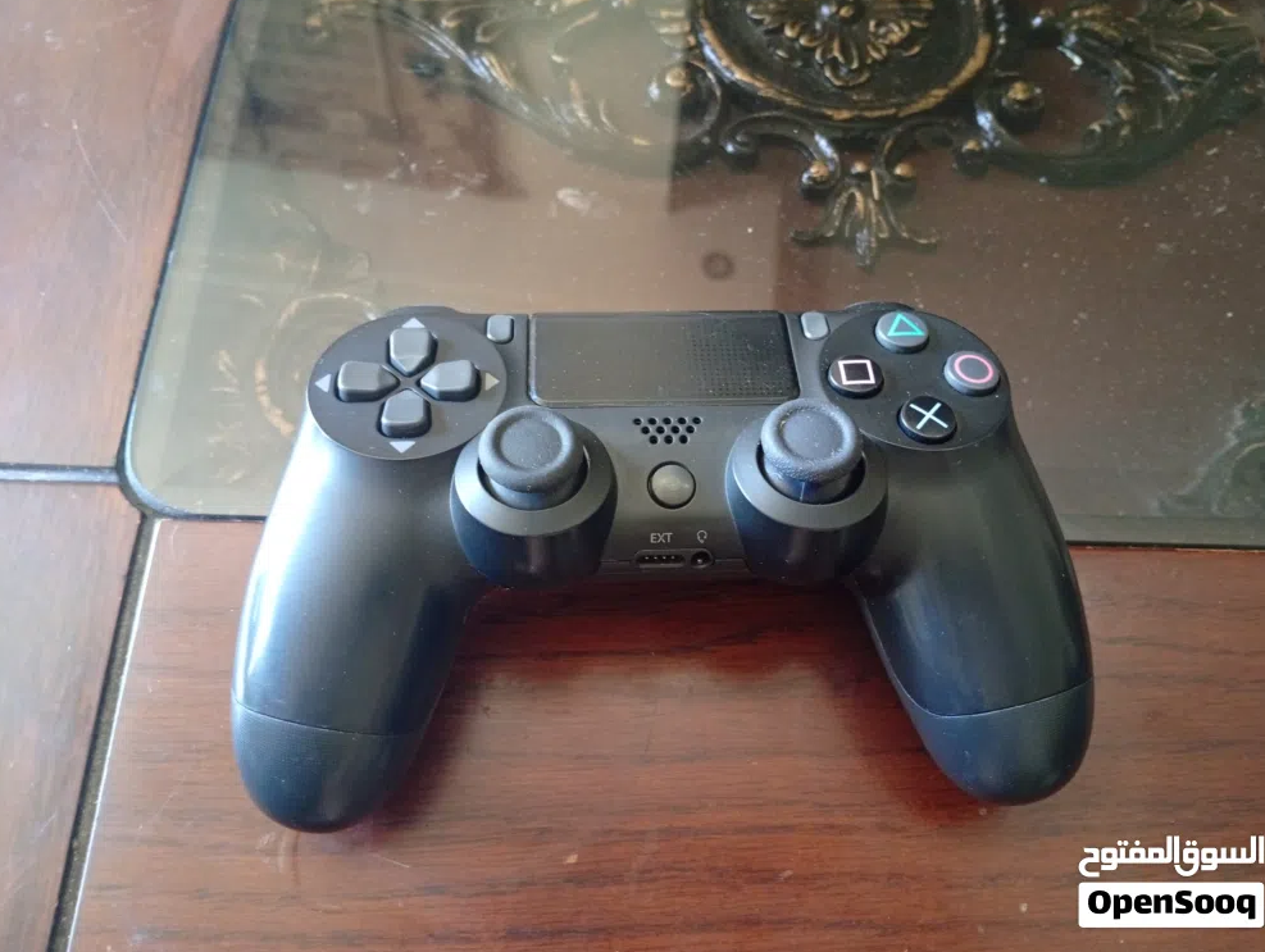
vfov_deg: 49.8
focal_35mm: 28
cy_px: 464
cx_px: 640
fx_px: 1025
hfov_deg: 63.4
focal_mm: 3.98
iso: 1642
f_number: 1.8
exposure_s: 1/16.7
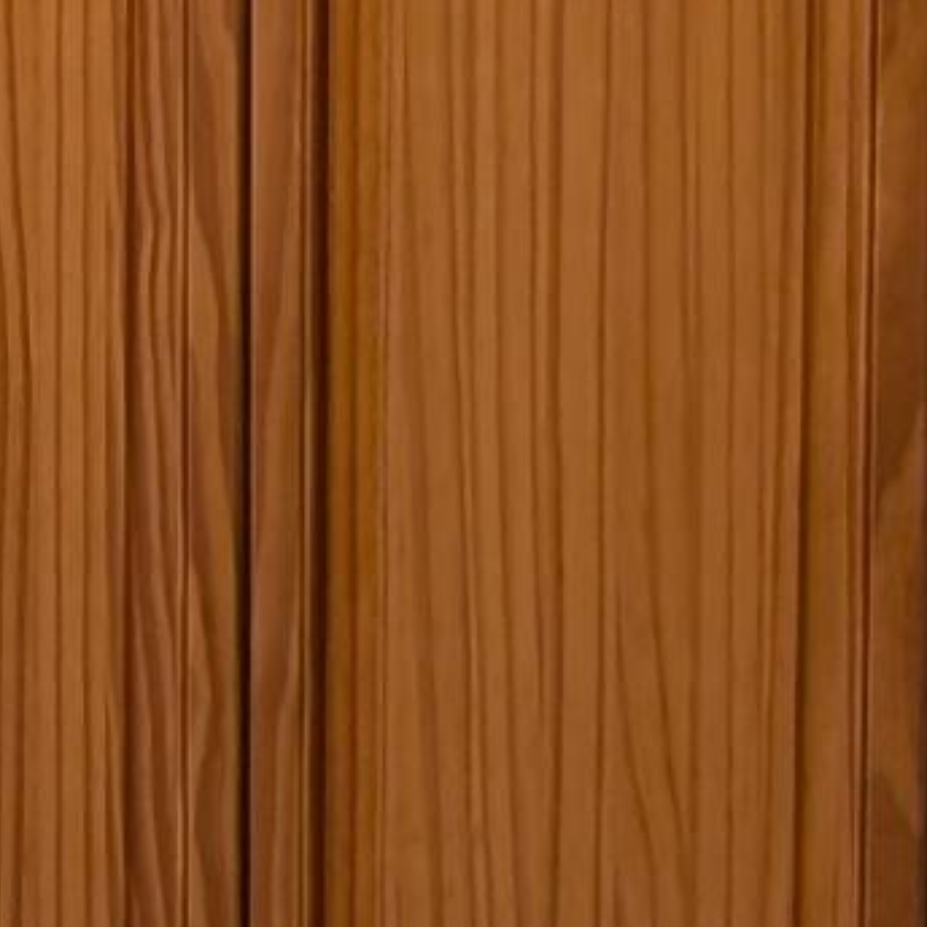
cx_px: -202
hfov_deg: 9.3
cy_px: 1159
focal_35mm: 185
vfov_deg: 9.3
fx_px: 5605
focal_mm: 6.9
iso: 23
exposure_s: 1/24
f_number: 1.68
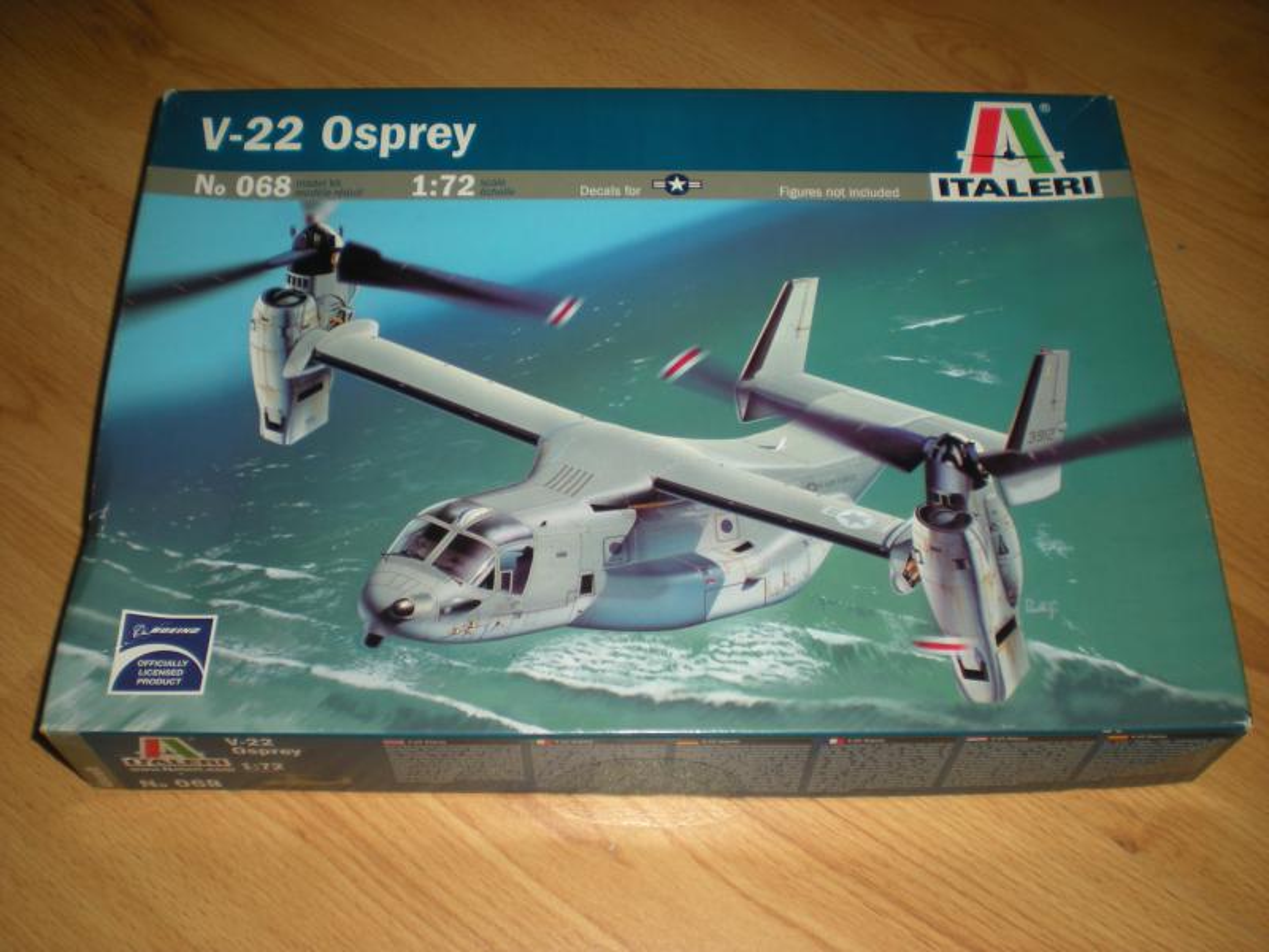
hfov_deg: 49.0
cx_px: 634
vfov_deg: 37.7
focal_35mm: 38
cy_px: 476
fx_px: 1393
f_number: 3.1
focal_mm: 6.3
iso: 64
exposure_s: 1/60
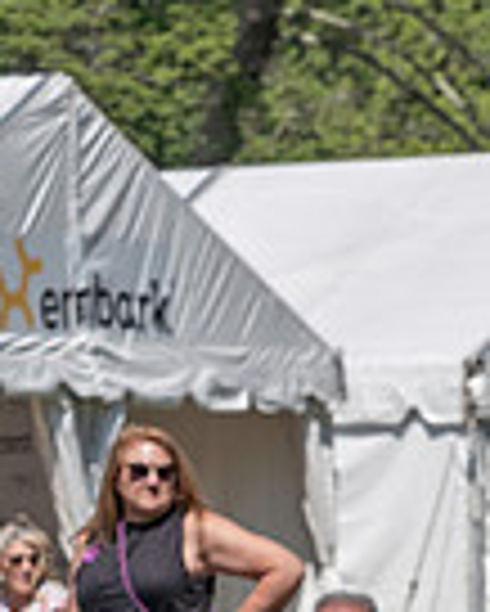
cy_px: 850
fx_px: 8239
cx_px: 1146
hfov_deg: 3.4
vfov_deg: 4.2
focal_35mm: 455
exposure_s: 1/1000
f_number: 6.3
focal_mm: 98
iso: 100
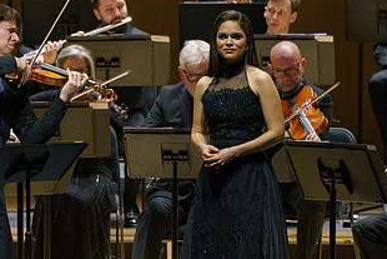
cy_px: 166
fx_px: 6281
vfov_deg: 2.4
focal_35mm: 584
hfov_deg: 3.5
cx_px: 76
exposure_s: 1/320
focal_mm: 312
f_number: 6.3
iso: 3200
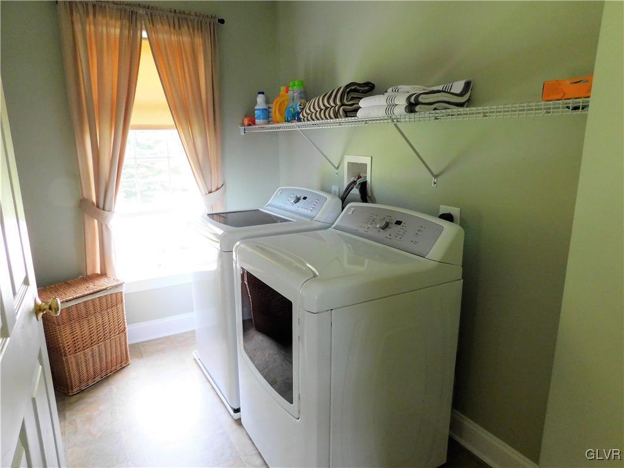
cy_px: 234
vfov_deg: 58.9
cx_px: 312
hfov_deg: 73.9
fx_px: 415
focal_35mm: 23
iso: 400
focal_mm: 4
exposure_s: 1/30
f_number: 3
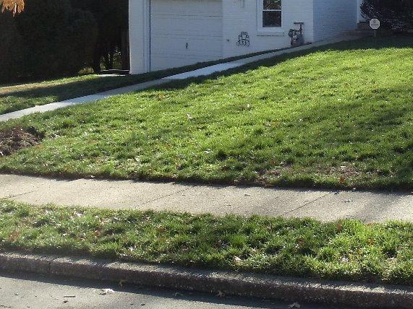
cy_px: 69
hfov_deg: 17.5
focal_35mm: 111
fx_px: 1324
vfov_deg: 13.3
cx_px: 359
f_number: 3.5
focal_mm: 6
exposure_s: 1/320
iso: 80
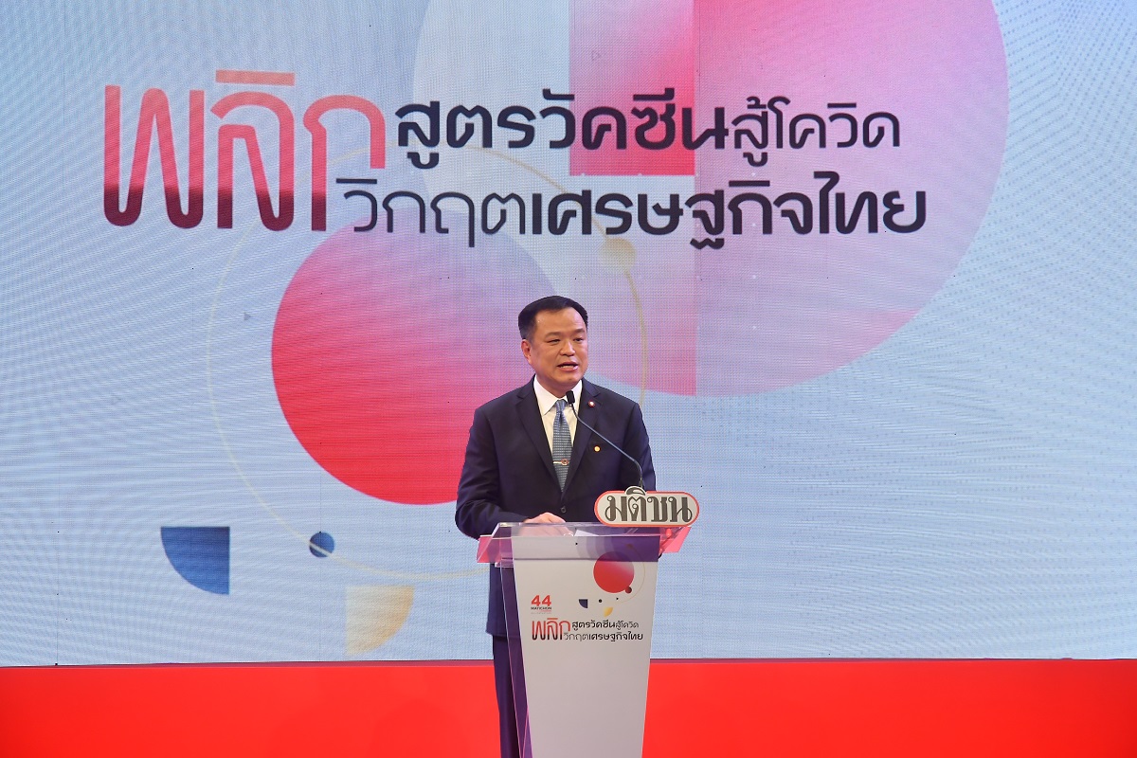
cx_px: 568
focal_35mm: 75
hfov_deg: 27.0
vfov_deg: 18.2
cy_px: 379
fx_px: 2369
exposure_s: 1/60
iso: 640
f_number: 5.6
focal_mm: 50
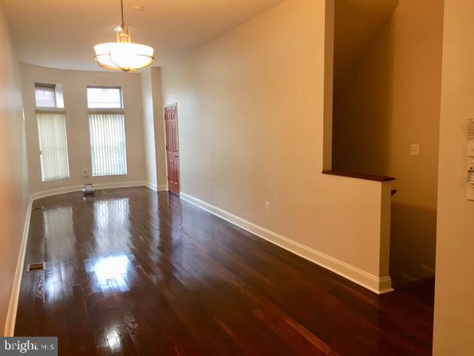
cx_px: 237
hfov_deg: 61.7
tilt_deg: -8.8
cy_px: 178
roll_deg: -0.1
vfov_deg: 48.2
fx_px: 397
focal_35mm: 29
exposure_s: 1/30
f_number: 2.2
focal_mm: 4.15
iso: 100
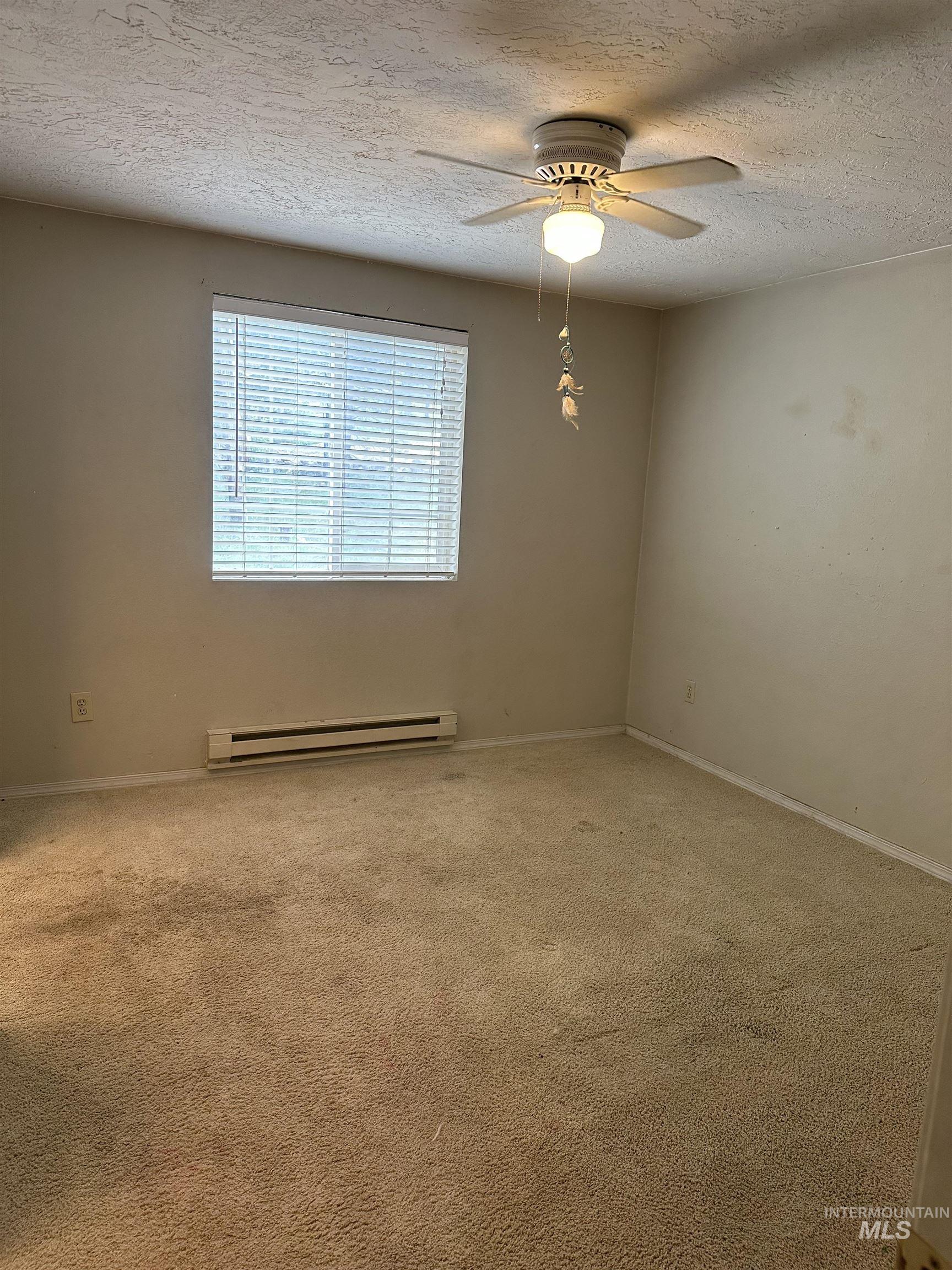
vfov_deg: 71.6
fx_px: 880
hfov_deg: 56.8
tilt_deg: -8.2
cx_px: 476
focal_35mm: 24
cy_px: 635
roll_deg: -3.1
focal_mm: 6.86
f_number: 1.78
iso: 200
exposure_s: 1/120
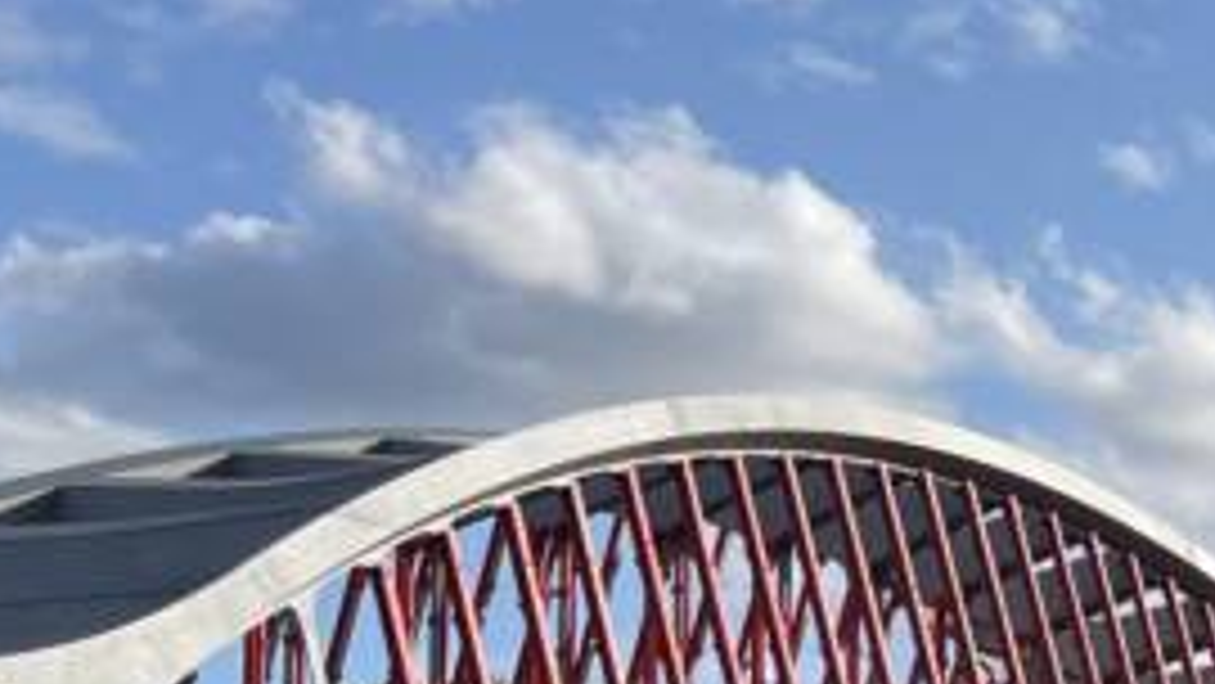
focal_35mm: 105
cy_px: 814
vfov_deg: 11.3
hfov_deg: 19.0
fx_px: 3383
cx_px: 1548
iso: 50
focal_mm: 5.1
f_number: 1.6
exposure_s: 1/5076
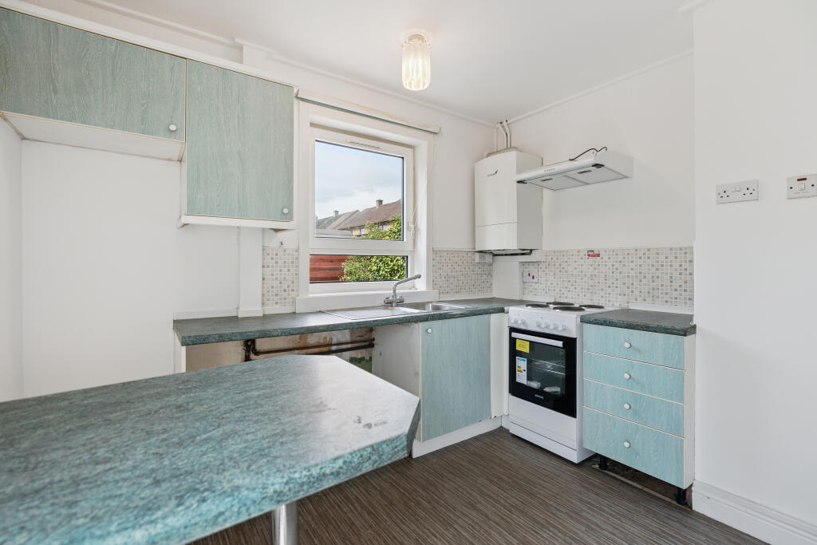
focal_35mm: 16
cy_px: 272
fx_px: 363
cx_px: 408
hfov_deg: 96.7
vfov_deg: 73.8
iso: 125
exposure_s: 1/100
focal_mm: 16
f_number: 5
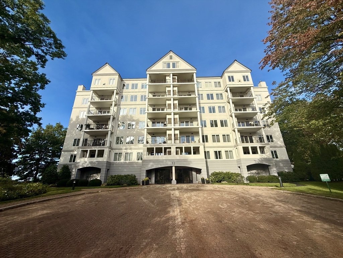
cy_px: 129
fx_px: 139
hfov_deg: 102.1
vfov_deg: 85.7
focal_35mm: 14
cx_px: 172
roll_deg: +0.1
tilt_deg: +21.7
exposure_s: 1/2841
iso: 50
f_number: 2.2
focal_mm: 2.22
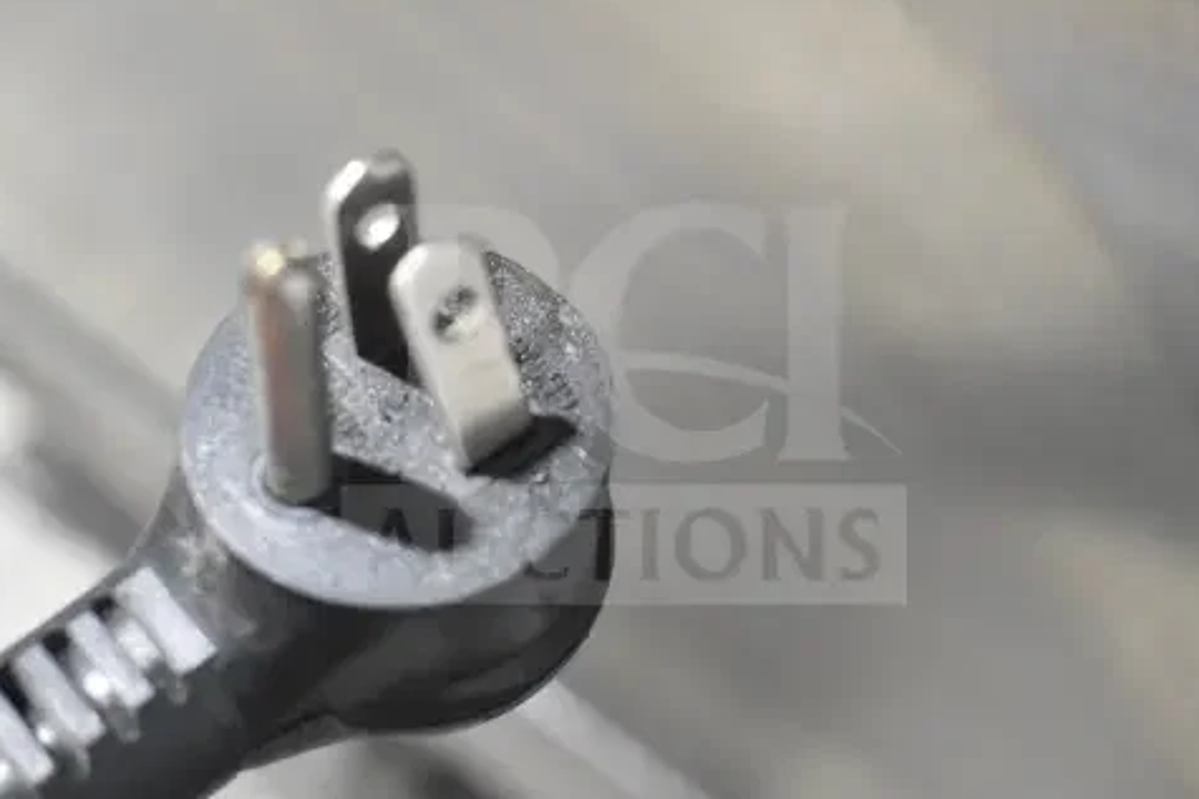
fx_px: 1665
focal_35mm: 50
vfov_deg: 27.0
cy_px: 405
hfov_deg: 39.6
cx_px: 622
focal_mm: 26
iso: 6400
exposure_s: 1/200
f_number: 4.5
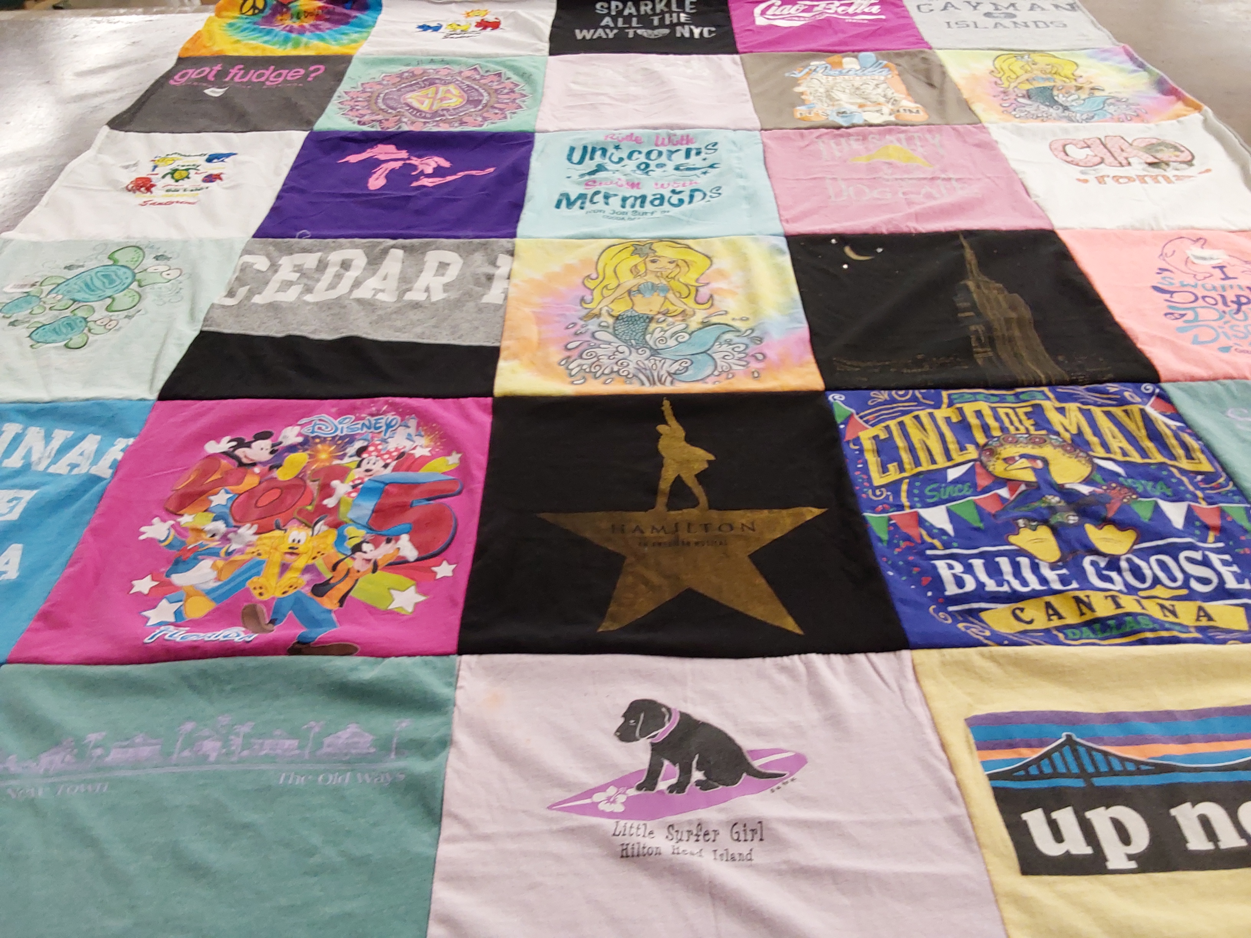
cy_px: 469
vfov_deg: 49.7
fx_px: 1012
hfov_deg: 63.4
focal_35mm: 28
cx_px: 626
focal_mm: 2.91
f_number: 1.9
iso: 100
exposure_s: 1/50
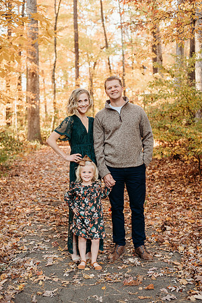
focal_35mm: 50
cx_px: 101
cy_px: 152
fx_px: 421
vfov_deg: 39.6
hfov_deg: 27.0
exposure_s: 1/160
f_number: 2.8
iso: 800
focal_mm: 50
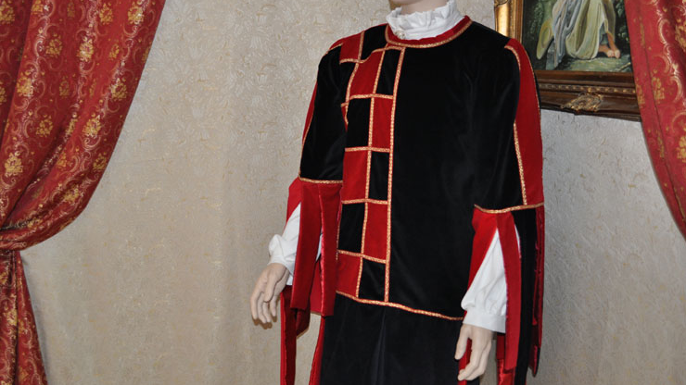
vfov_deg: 33.7
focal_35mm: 35
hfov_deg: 56.6
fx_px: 637
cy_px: 190
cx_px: 340
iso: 640
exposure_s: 1/60
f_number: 3.8
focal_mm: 22
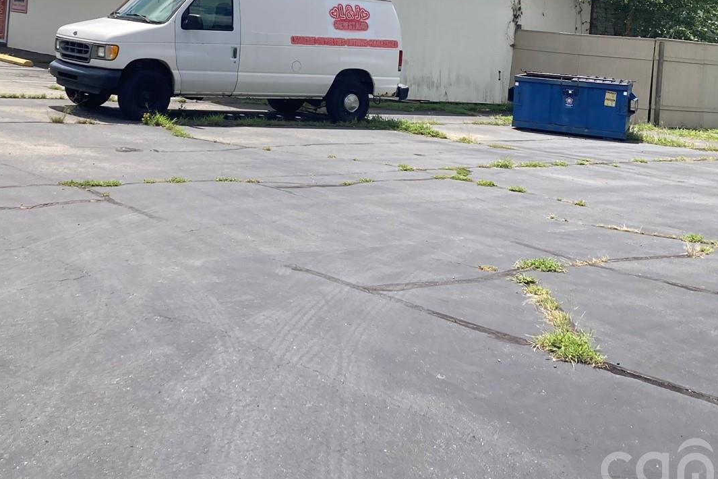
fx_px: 1117
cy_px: 3
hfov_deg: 35.6
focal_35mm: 56
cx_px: 316
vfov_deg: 23.2
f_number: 1.8
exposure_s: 1/2433
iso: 20
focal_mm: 3.99
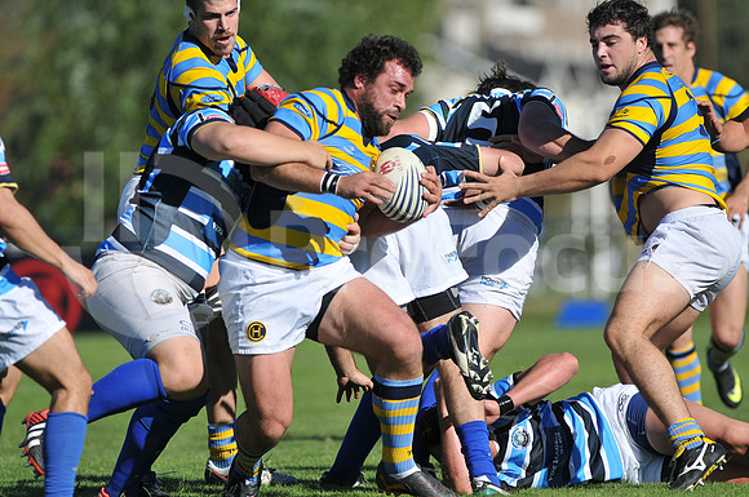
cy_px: 248
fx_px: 9349
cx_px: 374
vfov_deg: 3.0
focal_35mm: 450
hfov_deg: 4.6
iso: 200
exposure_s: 1/4000
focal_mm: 300
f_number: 3.2
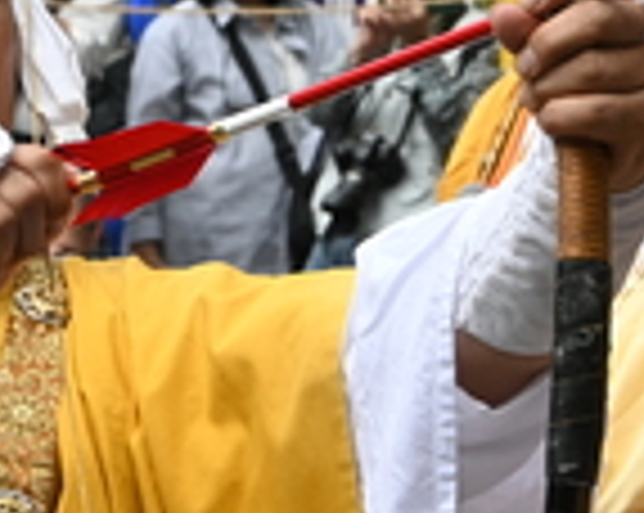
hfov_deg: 6.1
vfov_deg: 4.9
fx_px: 5996
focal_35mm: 315
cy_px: 20
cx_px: 284
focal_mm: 50
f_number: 7.1
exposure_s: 1/800
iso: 320
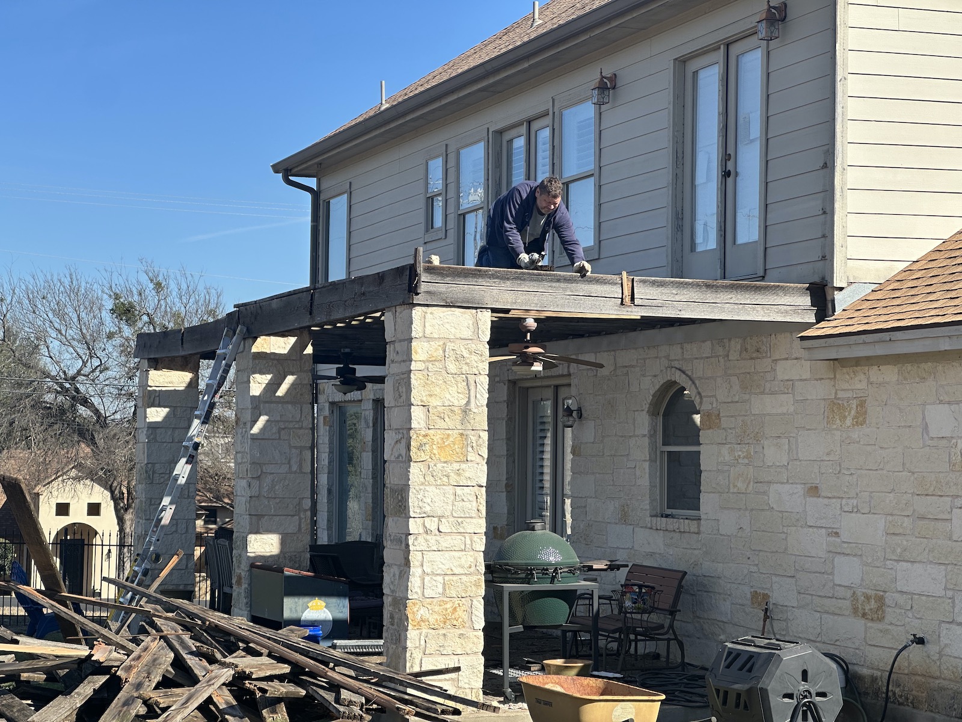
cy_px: 361
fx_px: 2140
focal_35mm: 77
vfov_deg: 19.1
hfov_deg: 25.3
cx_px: 481
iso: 32
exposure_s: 1/592
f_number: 2.8
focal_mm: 9
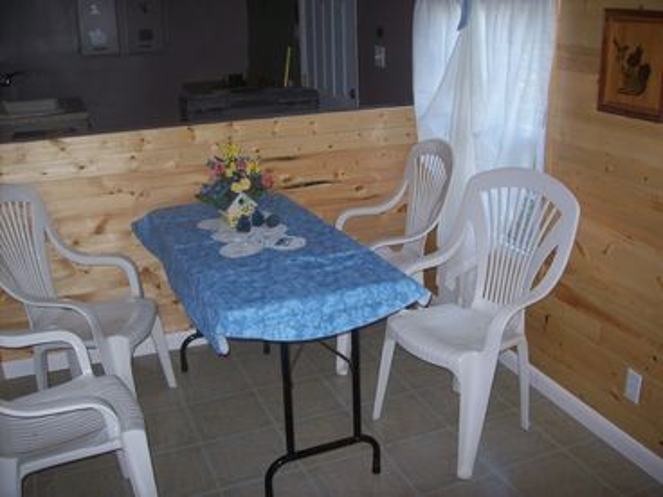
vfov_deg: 39.7
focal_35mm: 36
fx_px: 690
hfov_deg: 51.4
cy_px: 248
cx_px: 332
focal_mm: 6
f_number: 2.7
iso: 80
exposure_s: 1/64
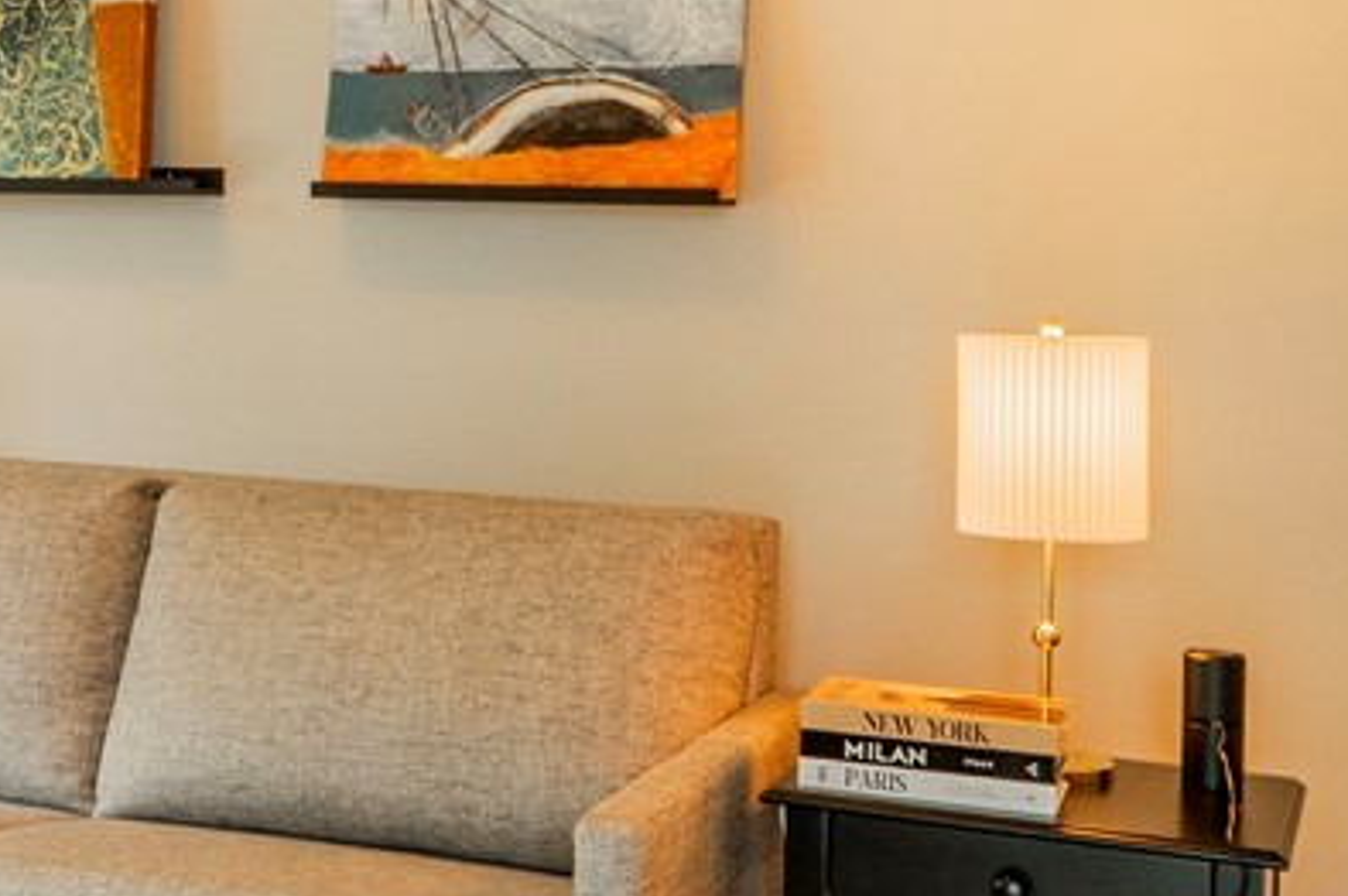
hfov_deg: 26.2
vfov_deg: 19.0
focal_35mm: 71
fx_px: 2662
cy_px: 207
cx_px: -139
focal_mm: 11
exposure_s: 1/2.5
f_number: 8
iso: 200
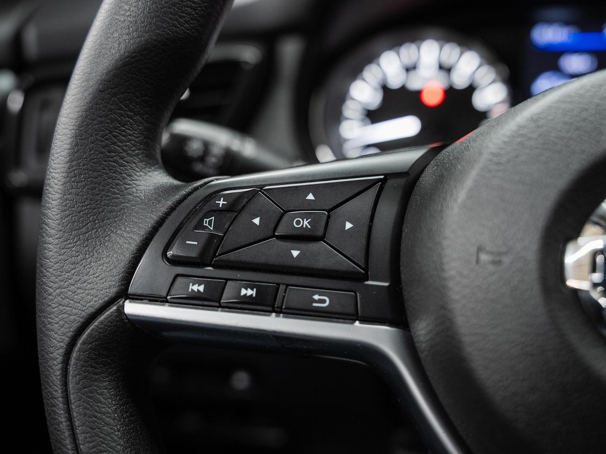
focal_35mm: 38
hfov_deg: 48.8
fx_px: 668
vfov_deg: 37.6
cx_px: 303
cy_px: 227
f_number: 3.5
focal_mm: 35.3
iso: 1000
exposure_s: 1/30
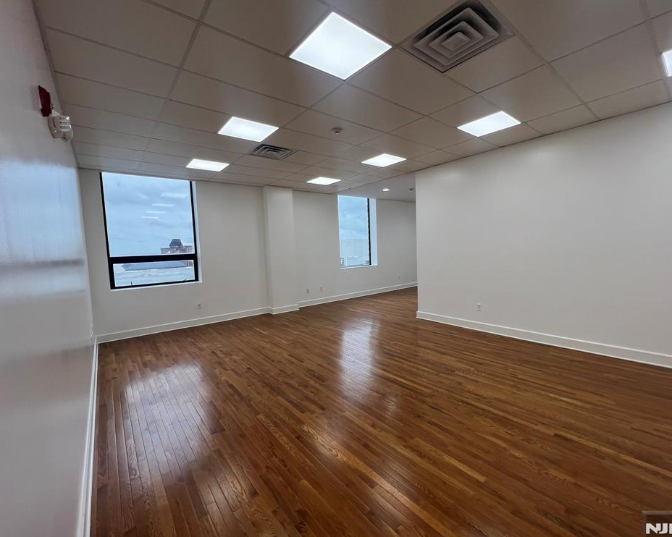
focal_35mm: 14
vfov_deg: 88.0
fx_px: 278
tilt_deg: -4.0
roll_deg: +1.8
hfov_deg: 100.7
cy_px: 268
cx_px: 345
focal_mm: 1.57
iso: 32
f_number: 1.8
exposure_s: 1/123
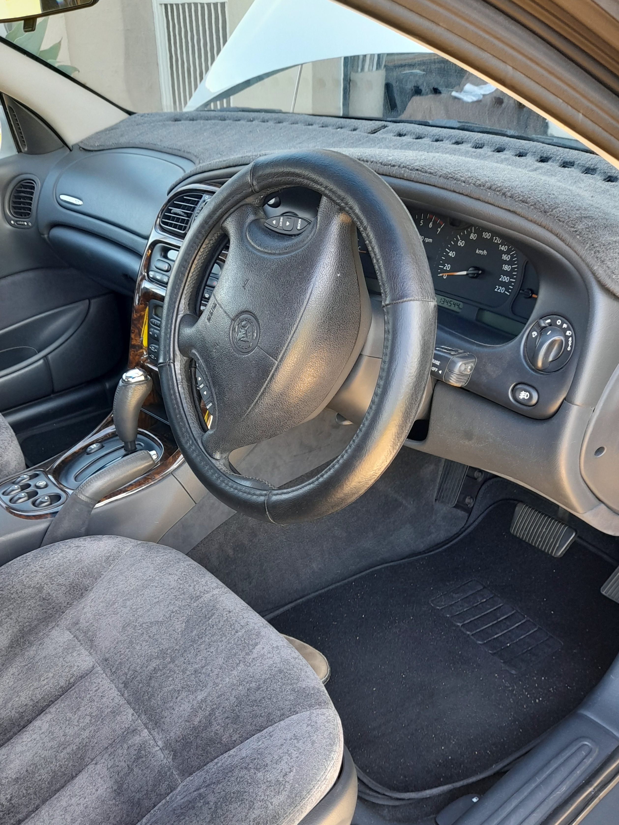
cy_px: 412
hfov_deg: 54.9
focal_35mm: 25
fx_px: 596
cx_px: 310
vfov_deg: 69.4
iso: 100
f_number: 2
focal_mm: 4.6
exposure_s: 1/50
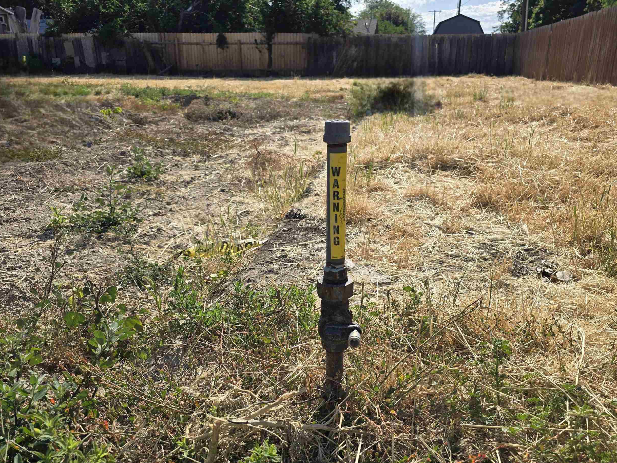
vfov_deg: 48.2
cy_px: 251
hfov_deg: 61.7
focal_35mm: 29
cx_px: 310
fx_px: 517
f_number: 1.7
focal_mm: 6.3
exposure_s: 1/769
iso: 12
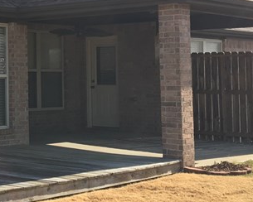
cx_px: -46
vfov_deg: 16.1
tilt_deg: +3.0
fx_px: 711
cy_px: 41
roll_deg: +0.7
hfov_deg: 19.1
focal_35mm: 95
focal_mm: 4.15
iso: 25
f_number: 2.2
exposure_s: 1/864
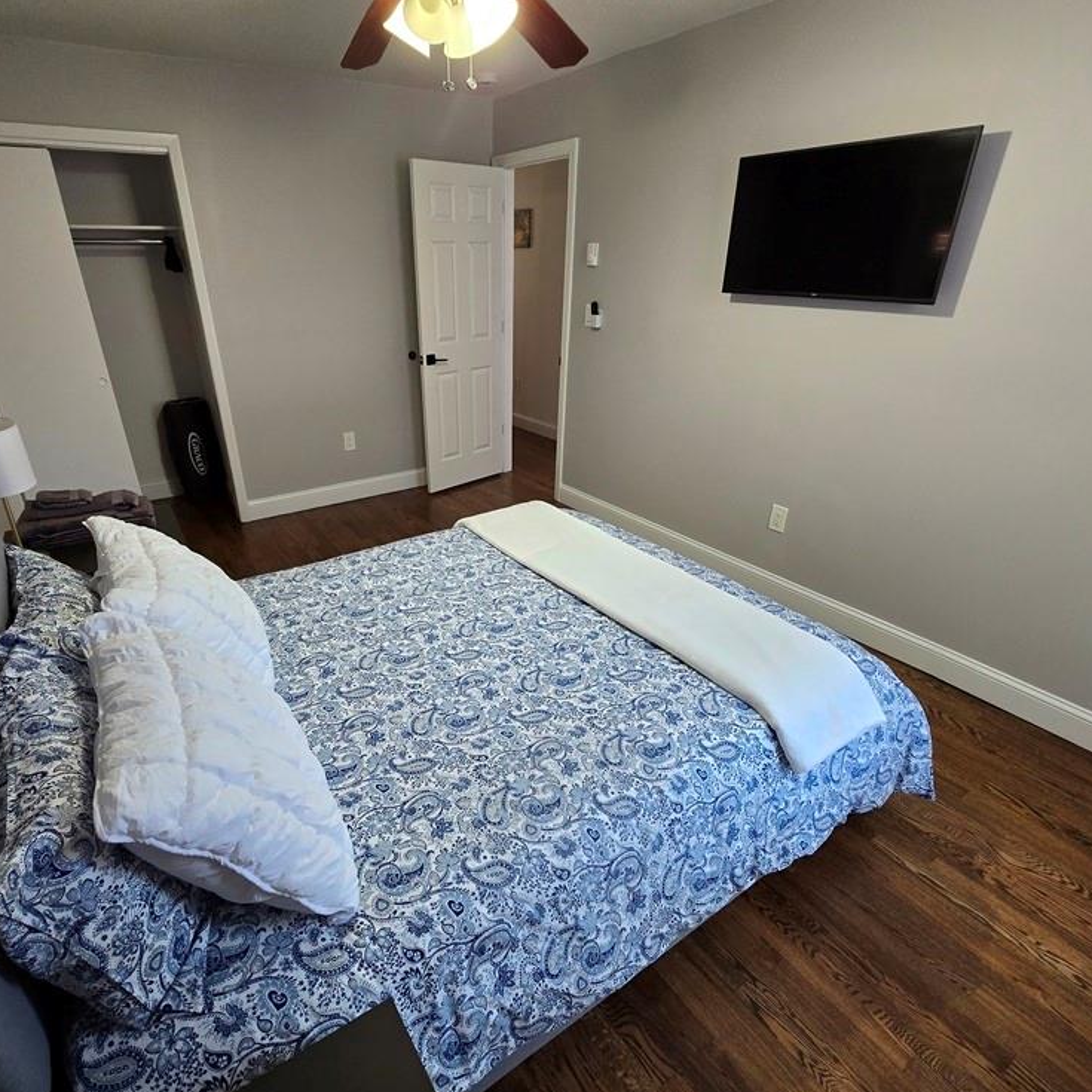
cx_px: 492
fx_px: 571
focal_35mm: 16
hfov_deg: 87.2
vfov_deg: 87.4
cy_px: 568
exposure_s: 1/60
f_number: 2.2
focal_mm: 2.2
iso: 200
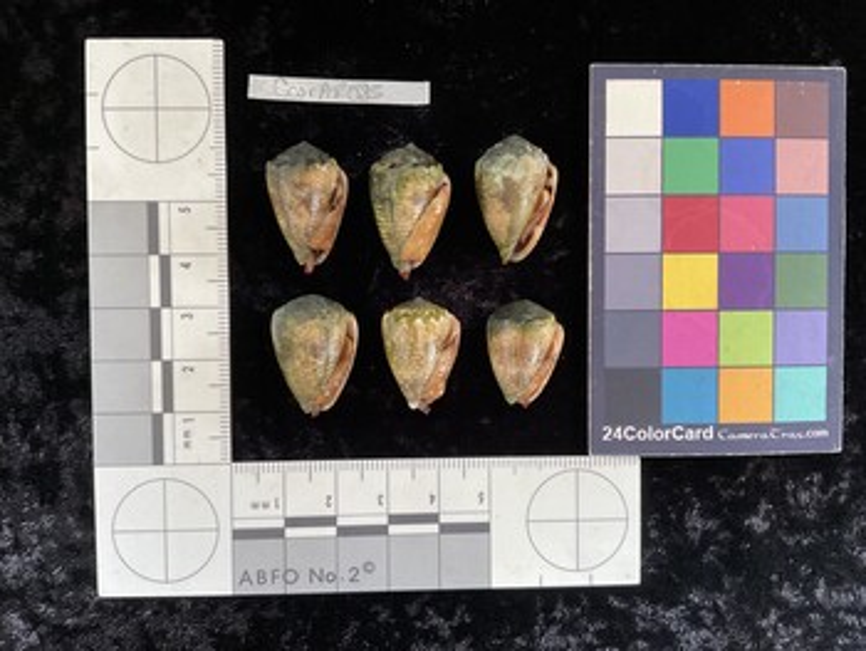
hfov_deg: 61.6
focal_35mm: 29
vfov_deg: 48.3
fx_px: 726
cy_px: 326
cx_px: 433
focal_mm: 3
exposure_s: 1/60
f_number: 1.8
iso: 125
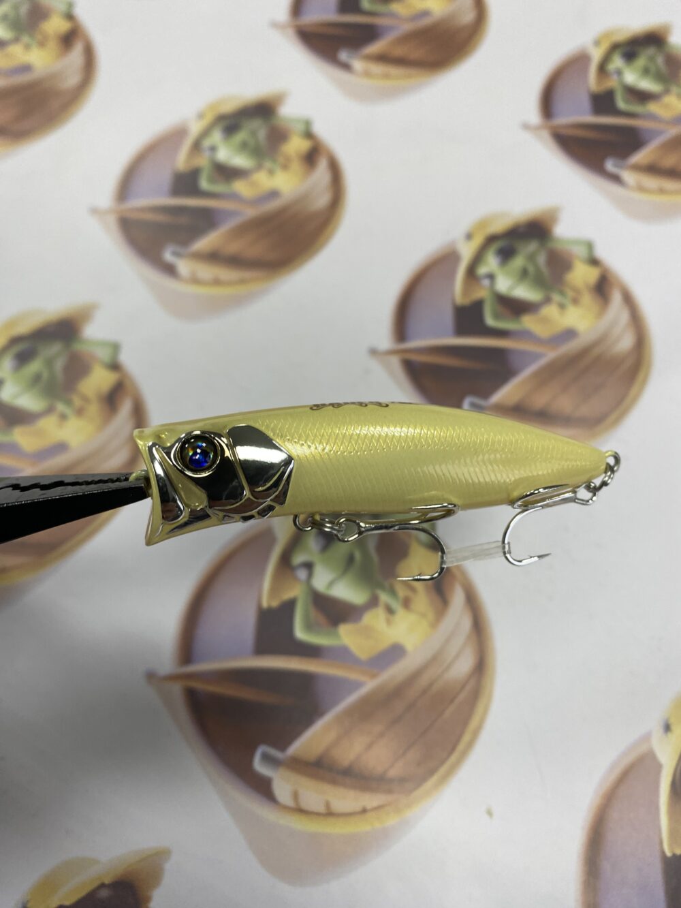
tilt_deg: -64.9
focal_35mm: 25
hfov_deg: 54.9
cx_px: 340
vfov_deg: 69.4
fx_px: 656
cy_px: 454
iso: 64
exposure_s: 1/60
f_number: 1.8
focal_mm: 4.25
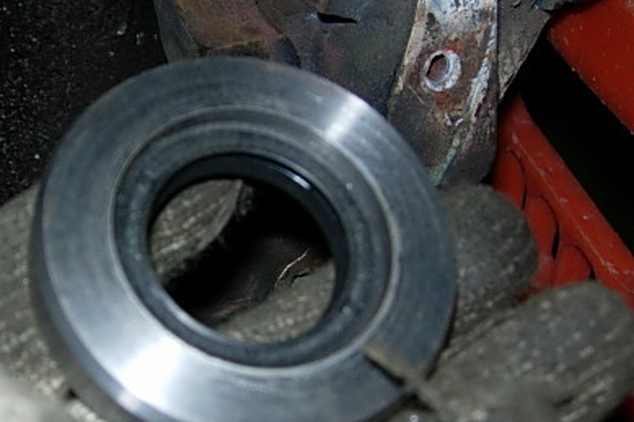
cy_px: 228
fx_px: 1144
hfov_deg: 30.8
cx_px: 217
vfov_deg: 20.9
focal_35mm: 65
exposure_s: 1/64
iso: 79
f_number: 2.8
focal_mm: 7.8
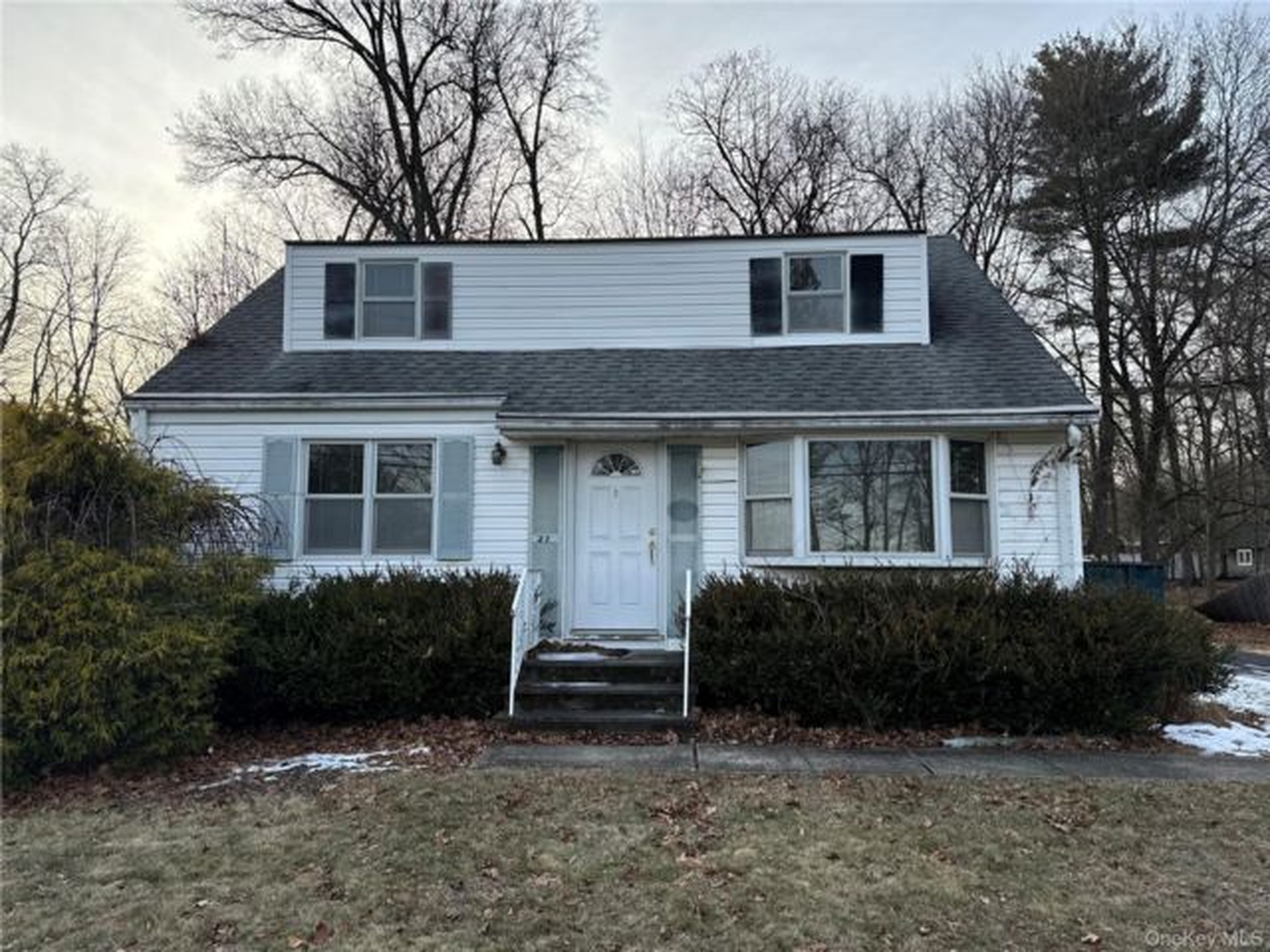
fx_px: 881
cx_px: 635
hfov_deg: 71.6
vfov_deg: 56.8
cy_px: 476
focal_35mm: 24
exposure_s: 1/876
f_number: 1.78
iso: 80
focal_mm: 6.76
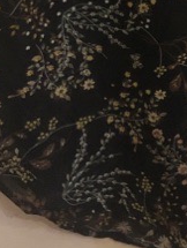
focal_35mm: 130
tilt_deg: -19.7
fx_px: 934
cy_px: -221
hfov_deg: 11.0
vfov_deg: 13.4
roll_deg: +0.0
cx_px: 292
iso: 125
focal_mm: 4
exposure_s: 1/4
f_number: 1.8
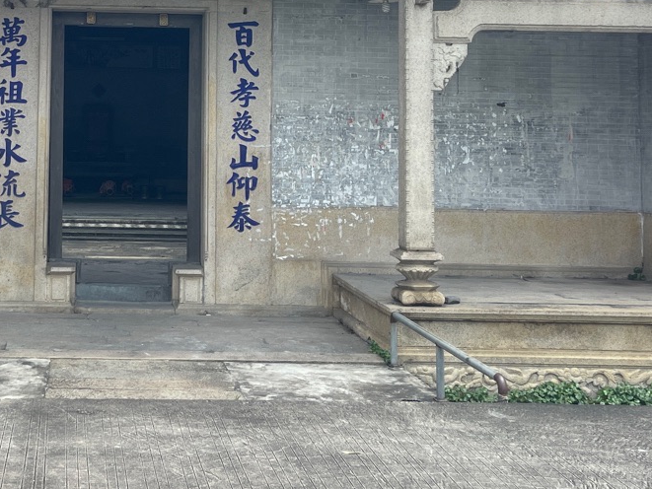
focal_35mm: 59
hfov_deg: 31.6
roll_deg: -1.0
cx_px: 106
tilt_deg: +5.2
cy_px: 44
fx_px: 1111
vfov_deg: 24.1
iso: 32
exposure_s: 1/2049
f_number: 1.6
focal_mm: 5.1
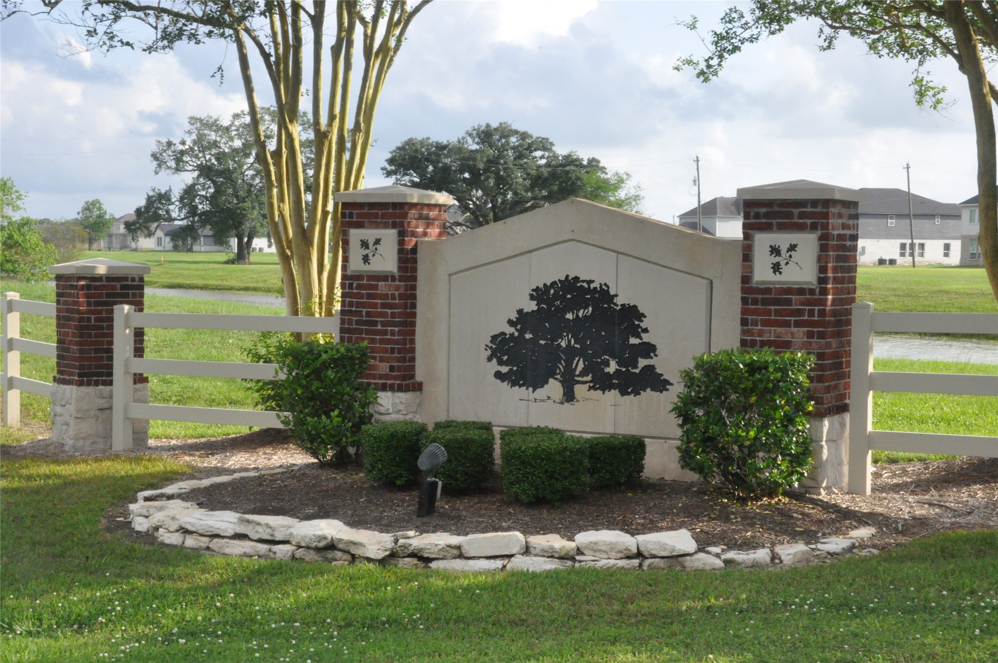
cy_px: 332
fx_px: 1661
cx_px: 499
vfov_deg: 22.6
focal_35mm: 60
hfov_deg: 33.4
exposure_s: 1/200
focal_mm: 40
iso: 2500
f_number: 29
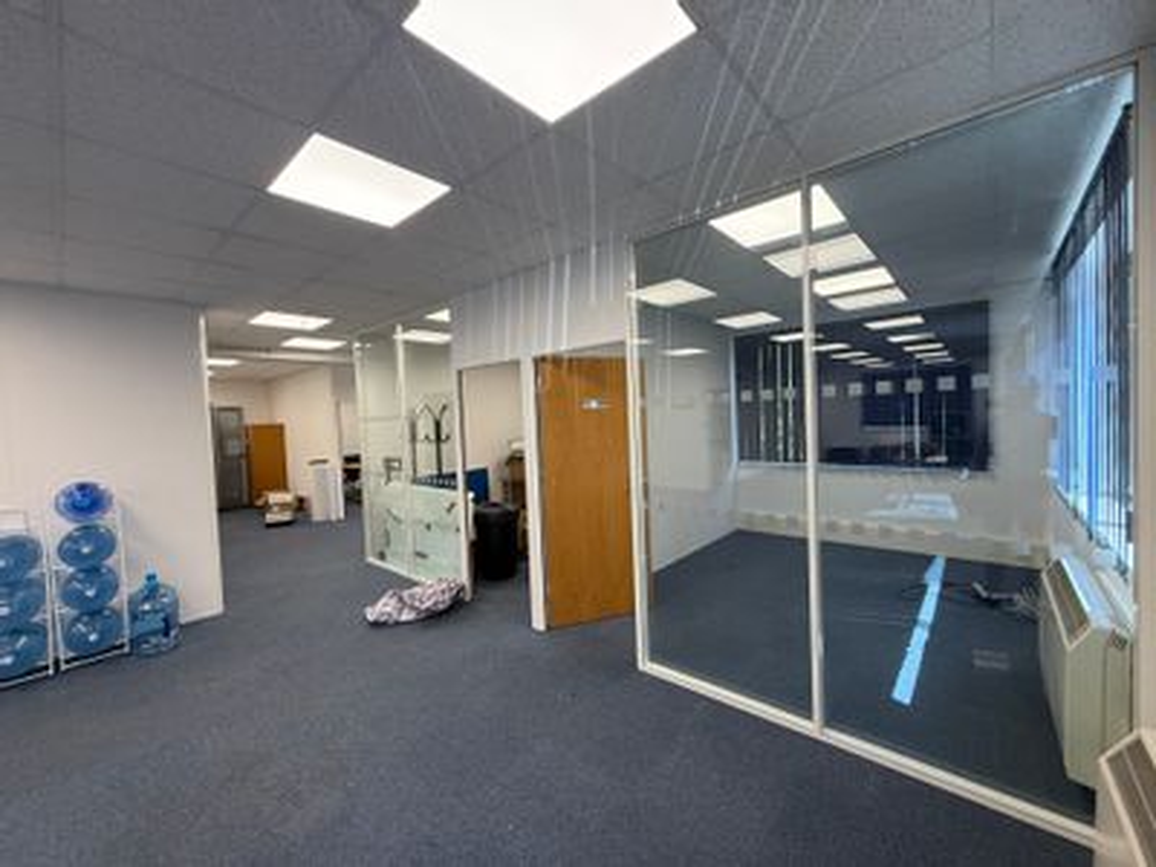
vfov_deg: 85.7
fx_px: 468
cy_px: 434
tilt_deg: -2.0
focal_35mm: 14
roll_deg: +1.5
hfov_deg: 102.1
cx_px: 578
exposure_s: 1/81
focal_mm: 2.22
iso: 160
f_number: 2.2
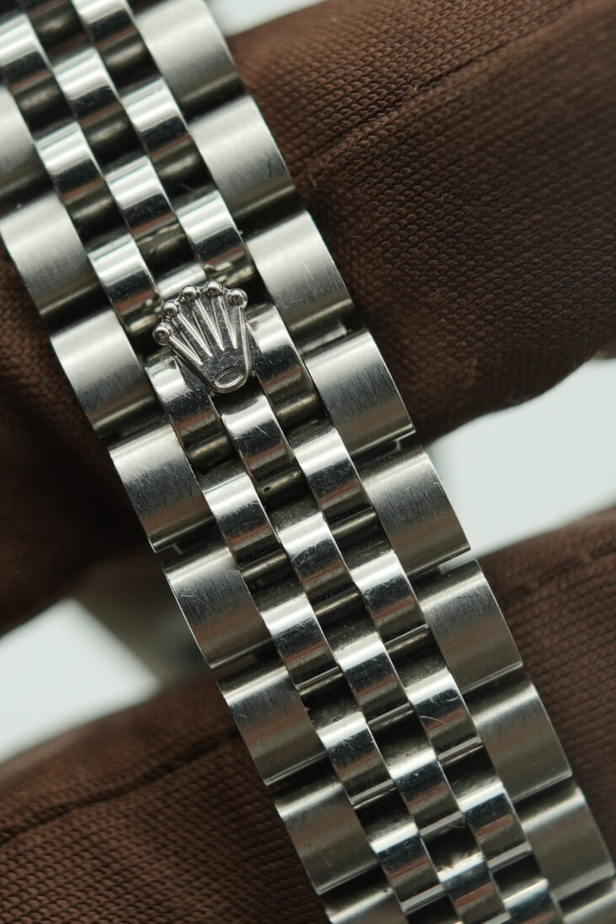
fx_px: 2104
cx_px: 234
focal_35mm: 82
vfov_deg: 24.7
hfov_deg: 16.6
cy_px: 396
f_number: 5
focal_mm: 35
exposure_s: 1/250
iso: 400
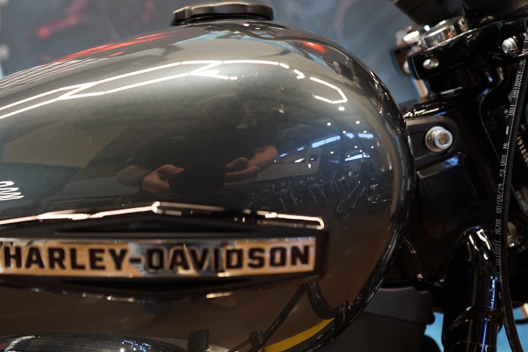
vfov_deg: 35.0
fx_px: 557
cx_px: 194
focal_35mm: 38
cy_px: 188
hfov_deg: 50.1
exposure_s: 1/60
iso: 1000
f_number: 4
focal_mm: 29
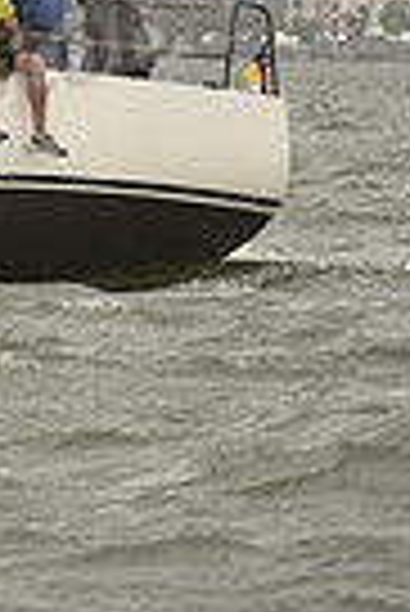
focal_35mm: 855
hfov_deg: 1.6
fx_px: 14568
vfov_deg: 2.4
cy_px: -594
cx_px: -408
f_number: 7.1
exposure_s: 1/1000
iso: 400
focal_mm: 200
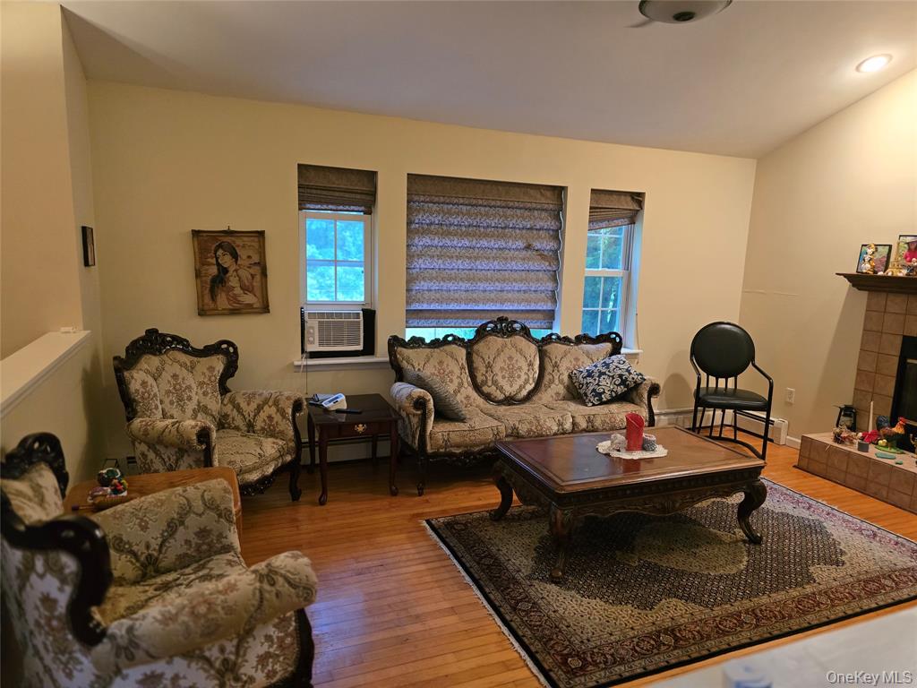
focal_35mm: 23
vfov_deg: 58.9
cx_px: 458
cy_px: 344
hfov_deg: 73.9
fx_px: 609
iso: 800
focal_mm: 6.3
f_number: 1.7
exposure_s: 1/120
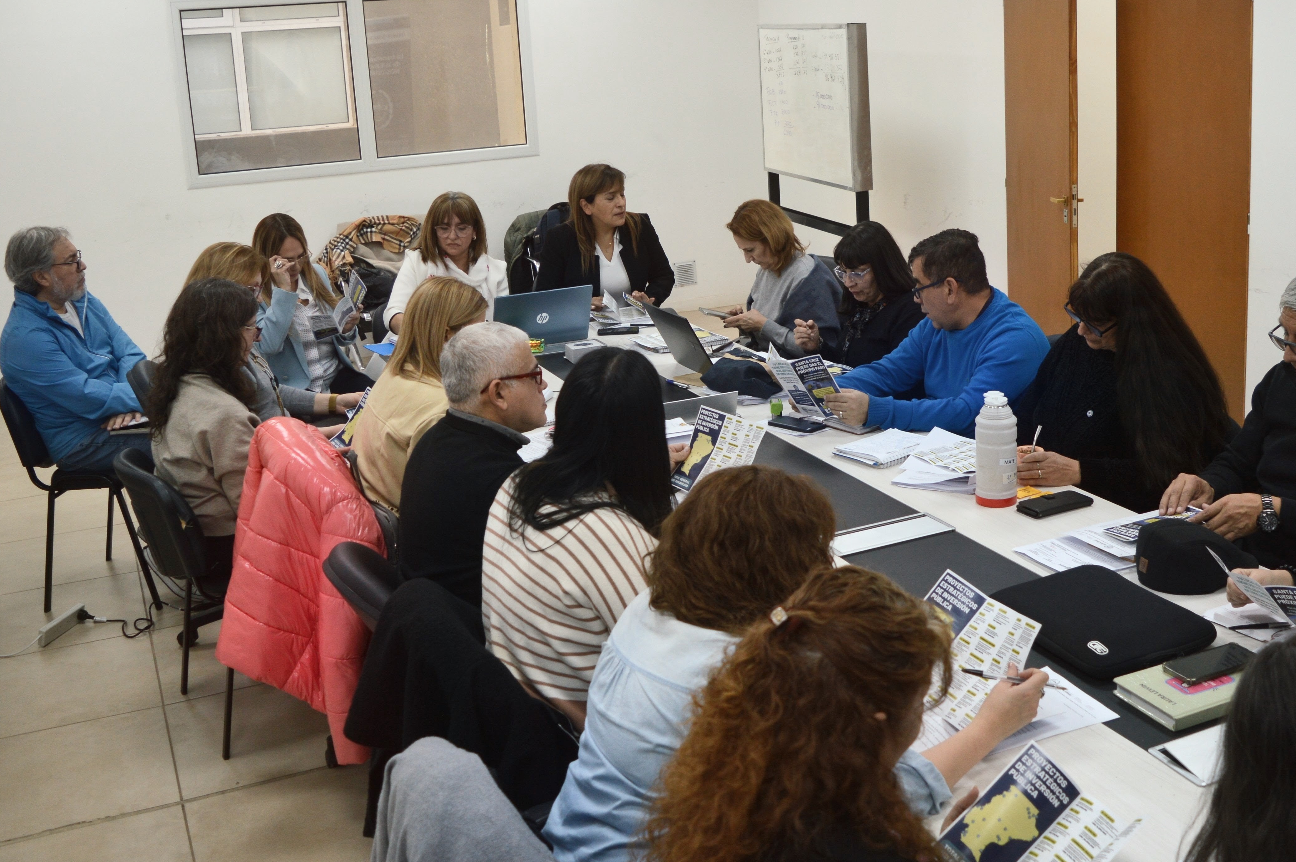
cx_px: 783
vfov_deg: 34.1
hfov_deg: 49.3
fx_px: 1403
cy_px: 351
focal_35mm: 39
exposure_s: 1/125
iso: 200
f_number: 3.5
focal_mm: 18
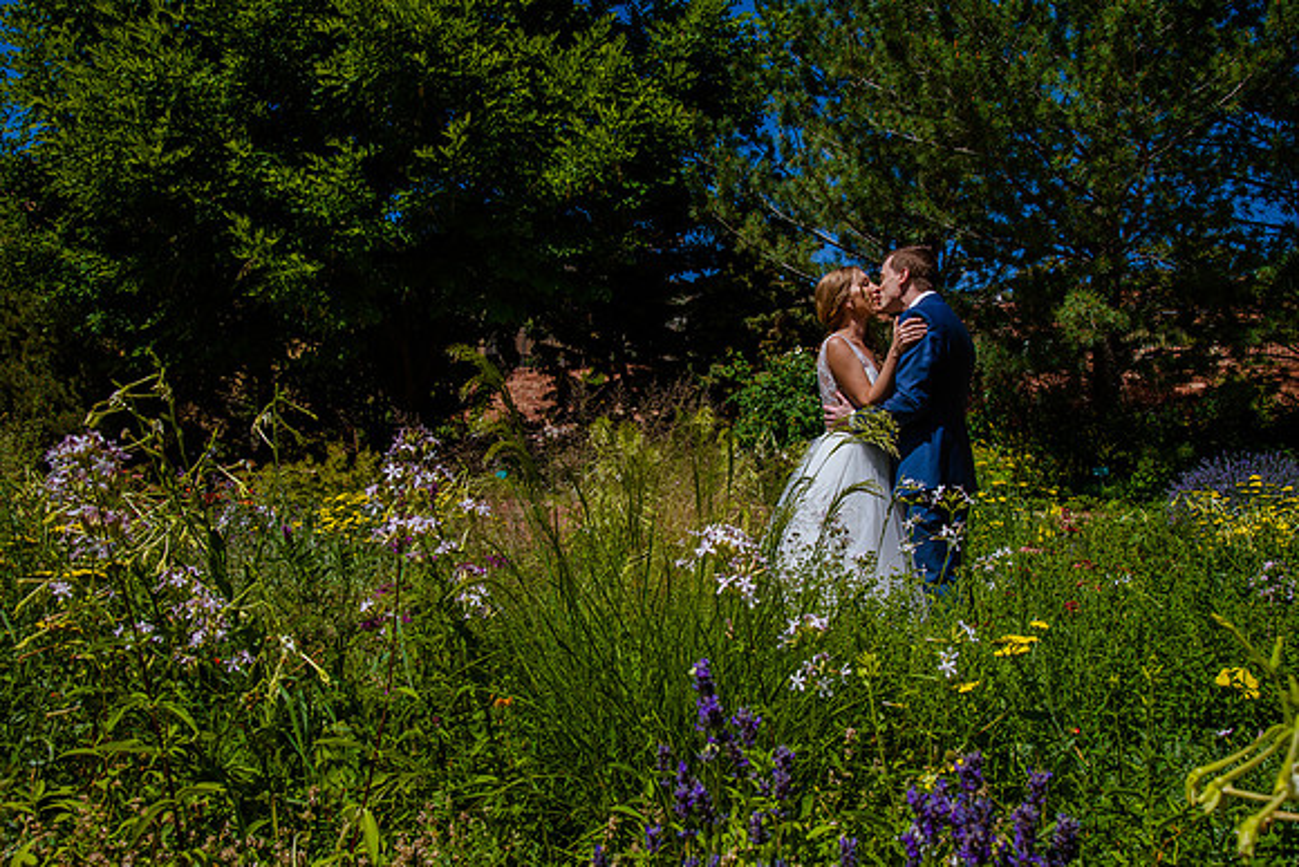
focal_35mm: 37
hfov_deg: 51.7
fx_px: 1341
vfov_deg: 35.8
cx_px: 659
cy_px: 441
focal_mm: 35
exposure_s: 1/320
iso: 200
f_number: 10
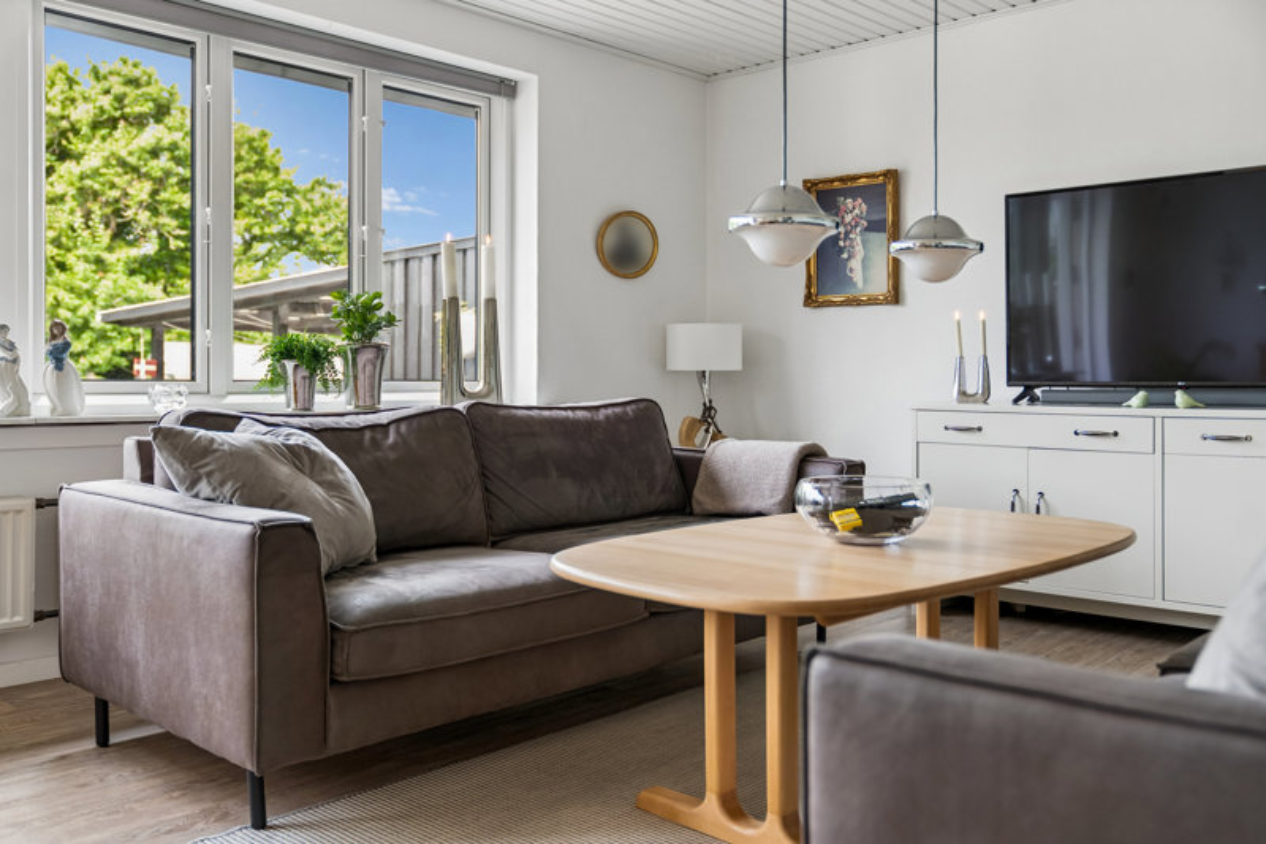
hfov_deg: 58.7
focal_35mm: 32
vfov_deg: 41.1
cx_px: 633
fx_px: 1125
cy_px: 422
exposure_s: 1/100
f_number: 2.8
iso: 250
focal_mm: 32
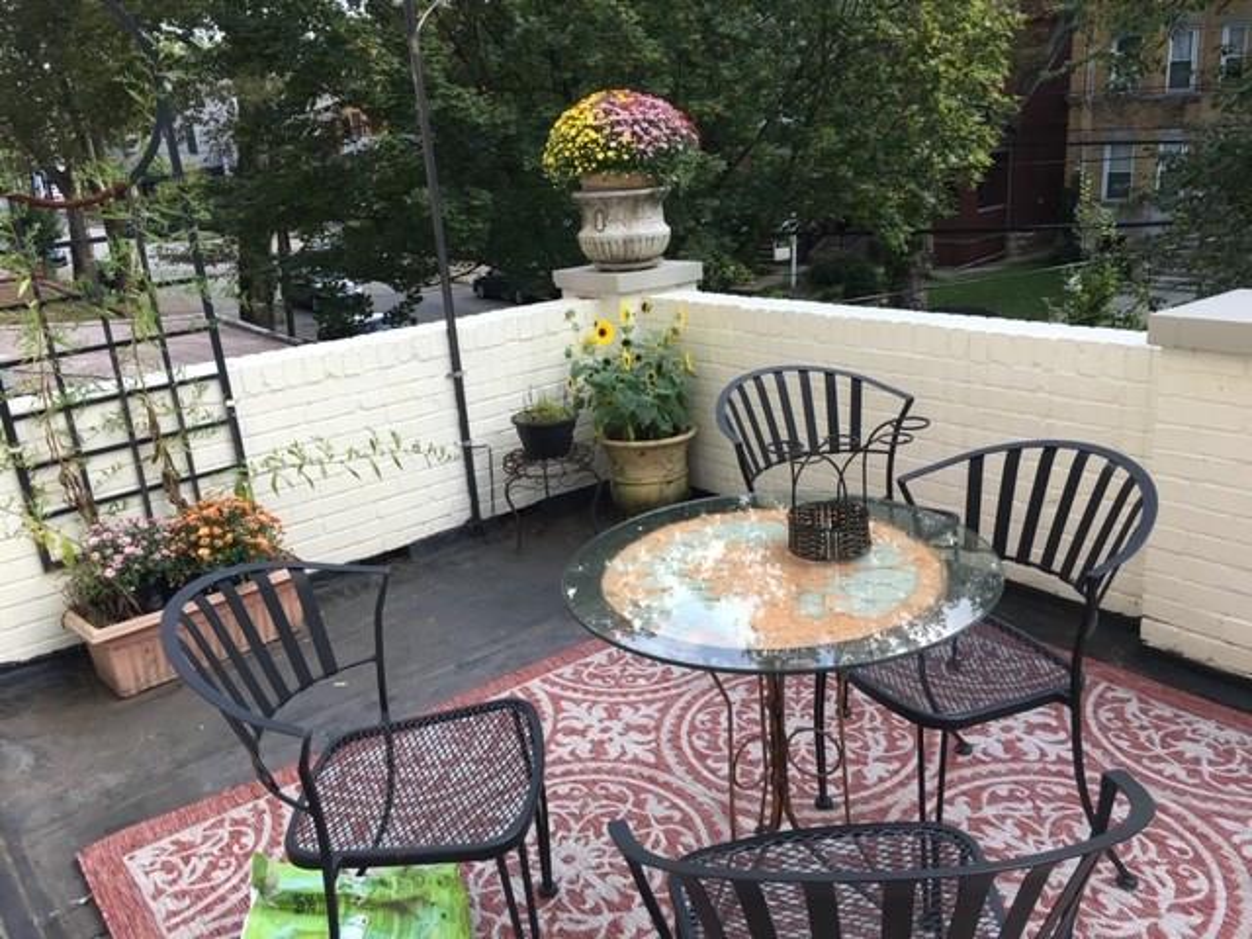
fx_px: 1049
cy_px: 470
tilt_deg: -17.8
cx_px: 626
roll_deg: +4.2
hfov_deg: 61.7
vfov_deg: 48.2
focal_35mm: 29
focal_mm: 4.15
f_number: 2.2
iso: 25
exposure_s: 1/373
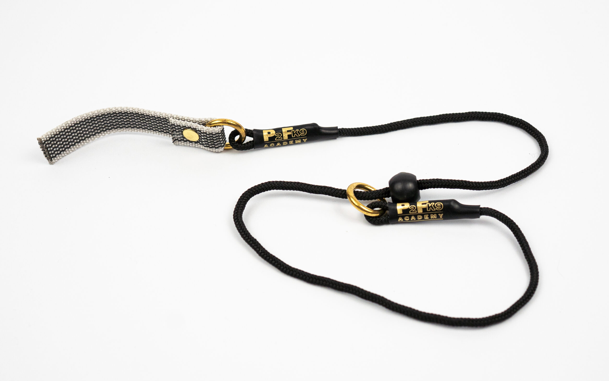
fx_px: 1145
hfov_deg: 29.8
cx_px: 304
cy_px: 179
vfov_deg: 18.9
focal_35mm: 69
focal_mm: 45
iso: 500
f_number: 4
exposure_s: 1/125
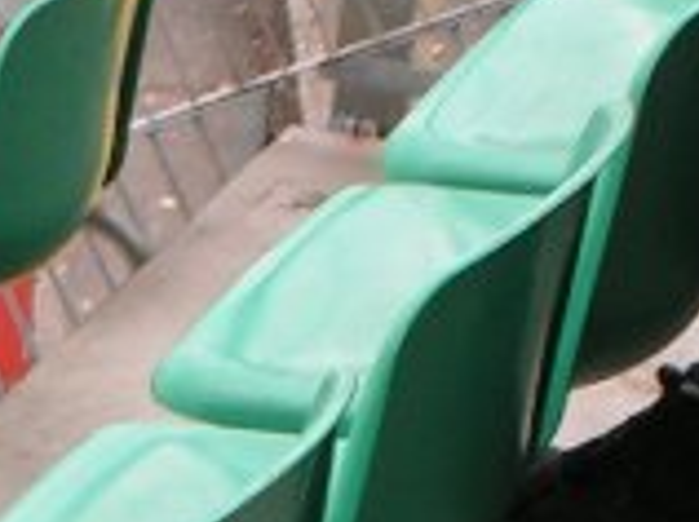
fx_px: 6654
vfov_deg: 4.4
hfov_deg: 5.9
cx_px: -606
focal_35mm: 330
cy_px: 1048
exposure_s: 1/100
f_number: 4.5
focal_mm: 10
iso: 50
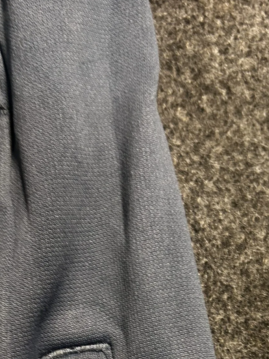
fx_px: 611
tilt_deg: -55.2
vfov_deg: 29.9
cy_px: 378
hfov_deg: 24.8
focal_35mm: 59
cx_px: 139
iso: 250
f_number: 1.5
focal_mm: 5.7
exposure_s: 1/50
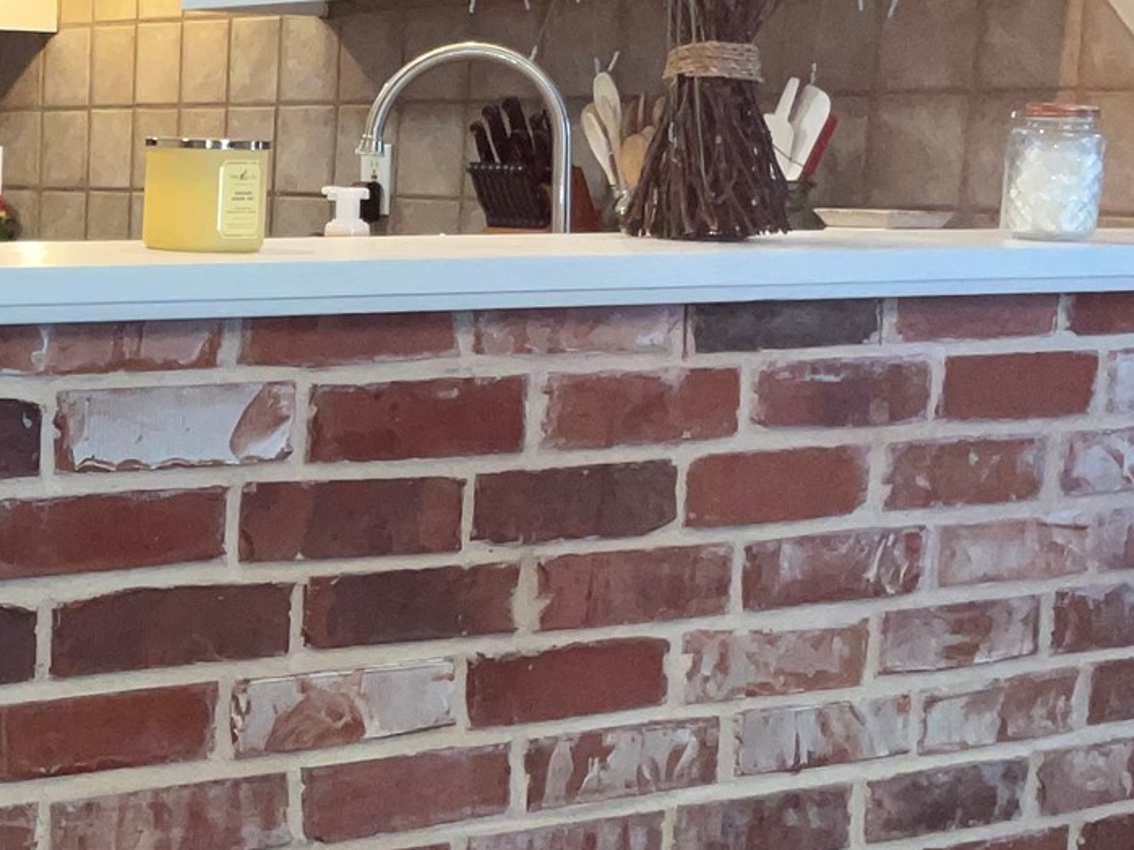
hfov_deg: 21.6
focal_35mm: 85
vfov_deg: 17.3
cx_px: -175
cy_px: 569
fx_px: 2784
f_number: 1.8
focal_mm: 3
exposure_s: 1/60
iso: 64
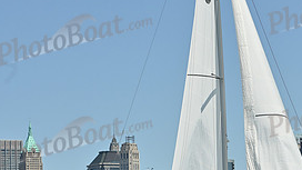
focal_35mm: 183
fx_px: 1465
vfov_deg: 6.6
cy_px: 182
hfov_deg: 11.7
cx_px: 210
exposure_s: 1/1600
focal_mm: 82
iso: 320
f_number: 10
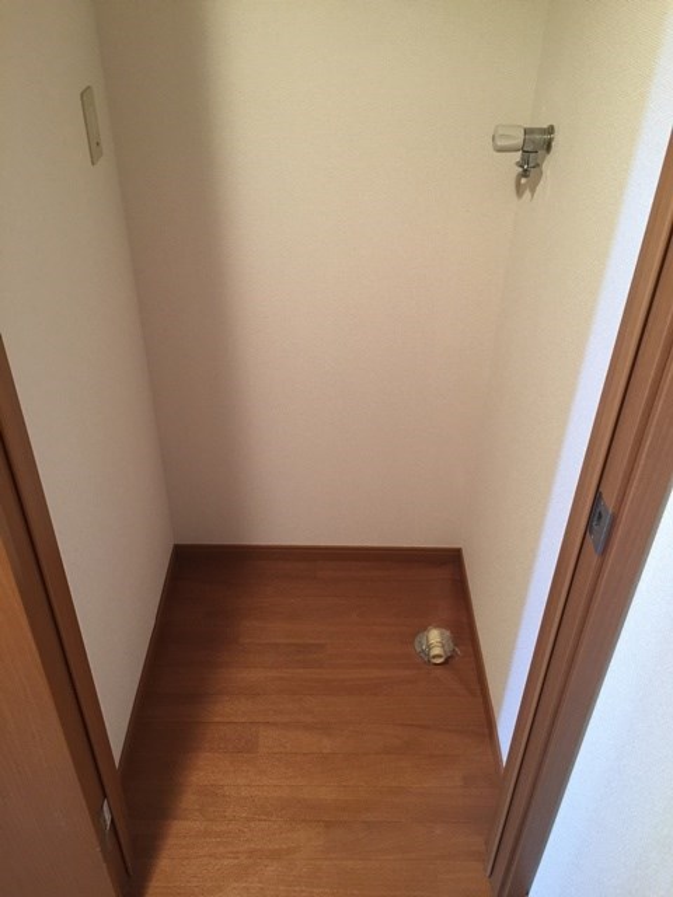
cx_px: 336
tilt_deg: -35.9
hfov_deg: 48.2
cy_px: 448
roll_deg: -1.7
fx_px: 752
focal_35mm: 29
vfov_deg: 61.7
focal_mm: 4.15
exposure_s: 1/15
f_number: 2.2
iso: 100
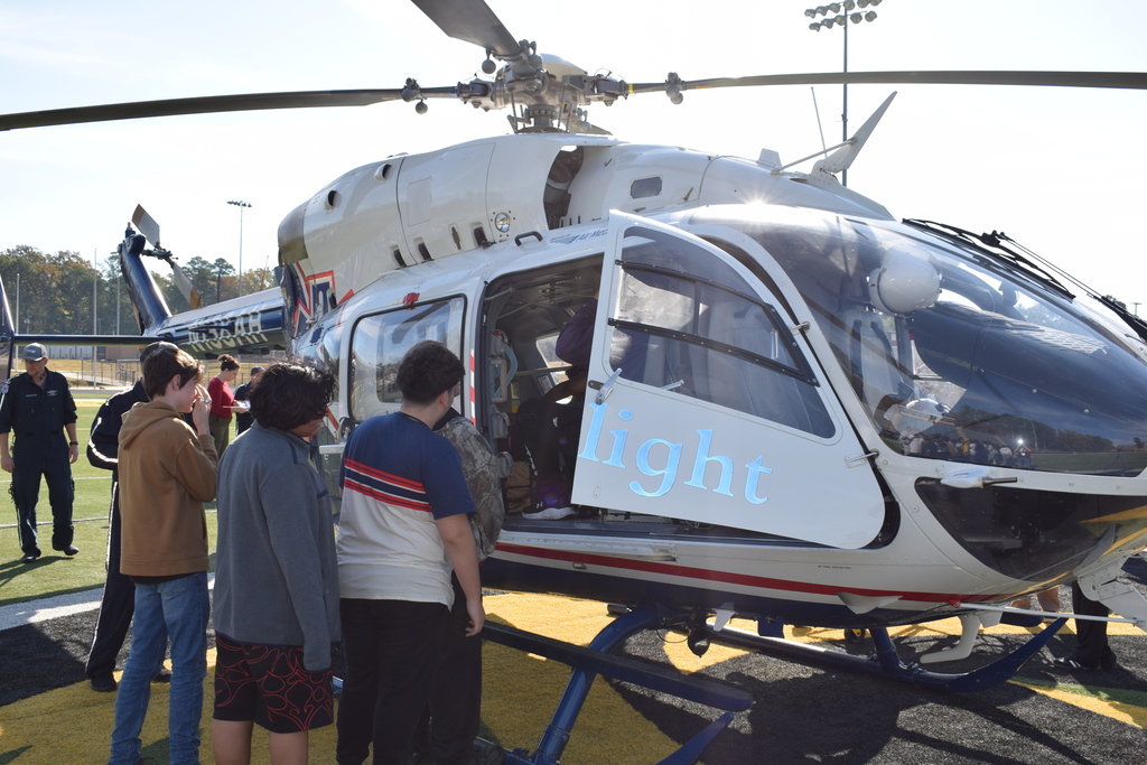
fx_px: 1147
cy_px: 382
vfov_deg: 36.9
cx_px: 574
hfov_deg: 53.1
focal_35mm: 36
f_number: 7.1
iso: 100
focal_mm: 24
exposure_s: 1/200
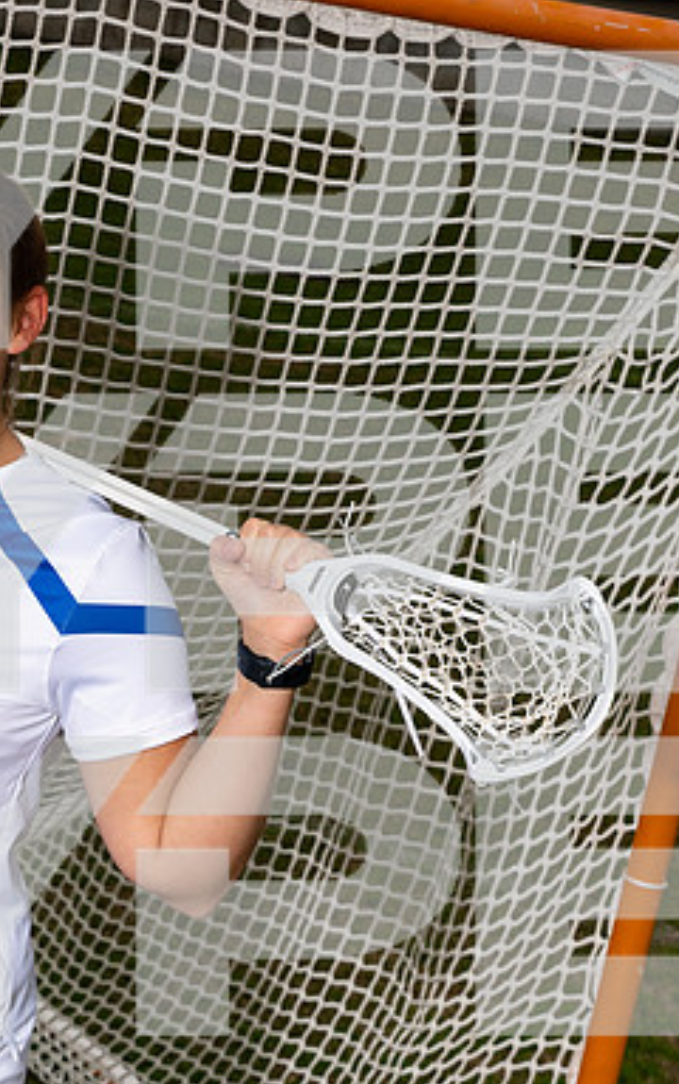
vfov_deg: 19.3
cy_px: 545
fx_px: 3192
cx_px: 91
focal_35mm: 108
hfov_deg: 12.1
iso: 200
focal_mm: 70
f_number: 9
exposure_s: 1/250
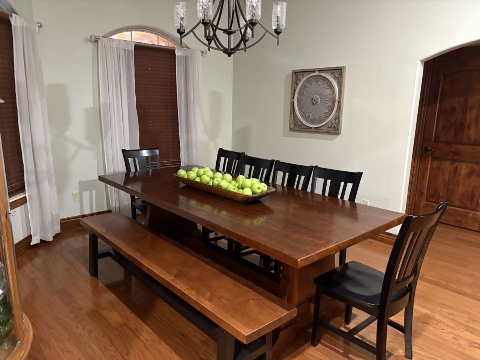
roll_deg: -0.1
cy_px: 180
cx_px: 240
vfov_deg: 53.1
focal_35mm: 26
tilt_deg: -11.4
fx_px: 361
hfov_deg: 67.3
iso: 640
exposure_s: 1/30
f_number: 1.6
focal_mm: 5.96
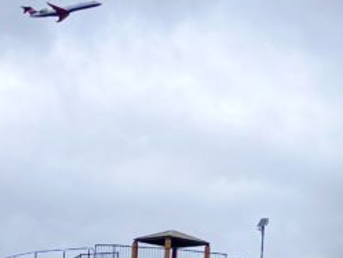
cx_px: 147
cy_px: 97
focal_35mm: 48
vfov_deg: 30.2
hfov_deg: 39.6
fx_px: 476
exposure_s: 1/3205
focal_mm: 3.99
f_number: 1.8
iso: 20
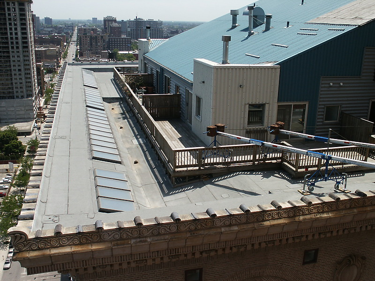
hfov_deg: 52.6
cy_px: 140
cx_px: 188
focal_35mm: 35
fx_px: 379
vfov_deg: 40.7
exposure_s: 1/250
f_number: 6.7
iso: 64
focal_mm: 7.29
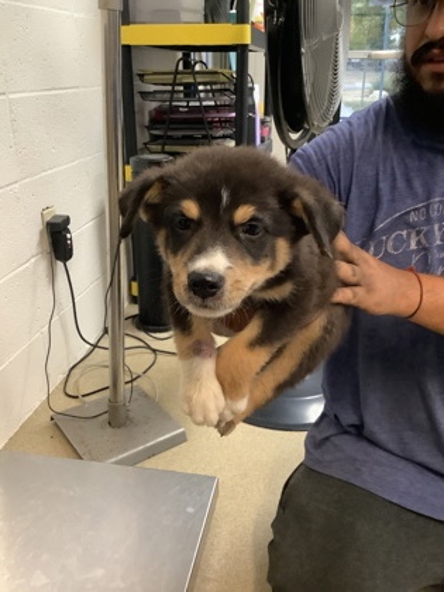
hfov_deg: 45.4
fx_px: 530
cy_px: 296
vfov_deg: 58.4
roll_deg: +1.3
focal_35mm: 31
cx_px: 222
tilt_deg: -22.9
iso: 400
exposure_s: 1/30
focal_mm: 3.3
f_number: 2.4
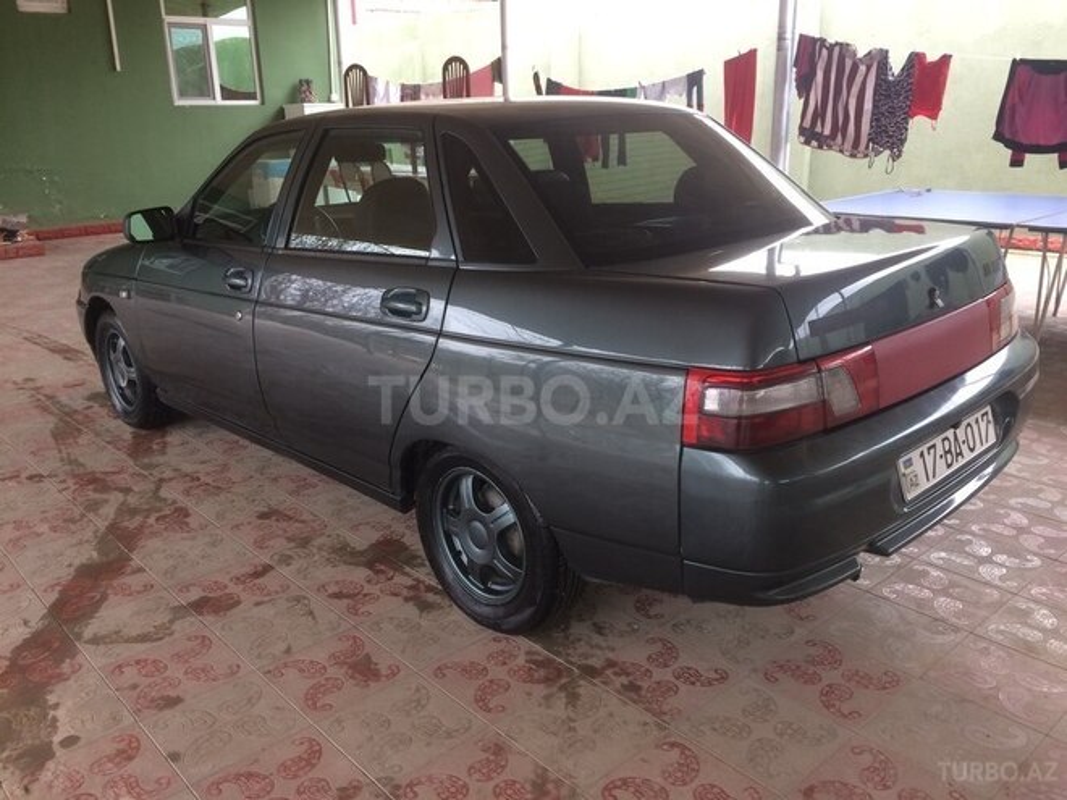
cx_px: 534
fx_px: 894
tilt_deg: -17.8
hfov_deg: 61.7
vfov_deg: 48.2
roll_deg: +2.5
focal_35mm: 29
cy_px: 400
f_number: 2.2
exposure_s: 1/33
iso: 40
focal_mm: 4.15
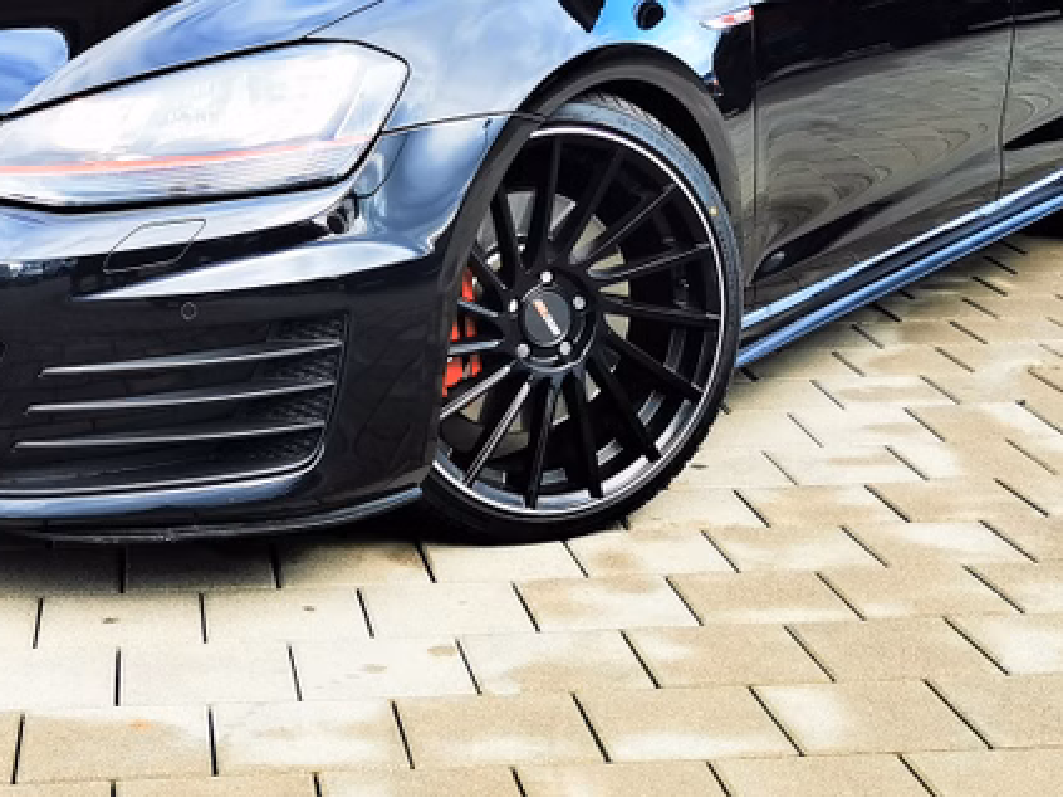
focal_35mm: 70
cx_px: 327
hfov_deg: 27.6
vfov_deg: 20.6
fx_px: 2149
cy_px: 91
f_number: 1.8
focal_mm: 5.58
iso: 50
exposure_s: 1/407
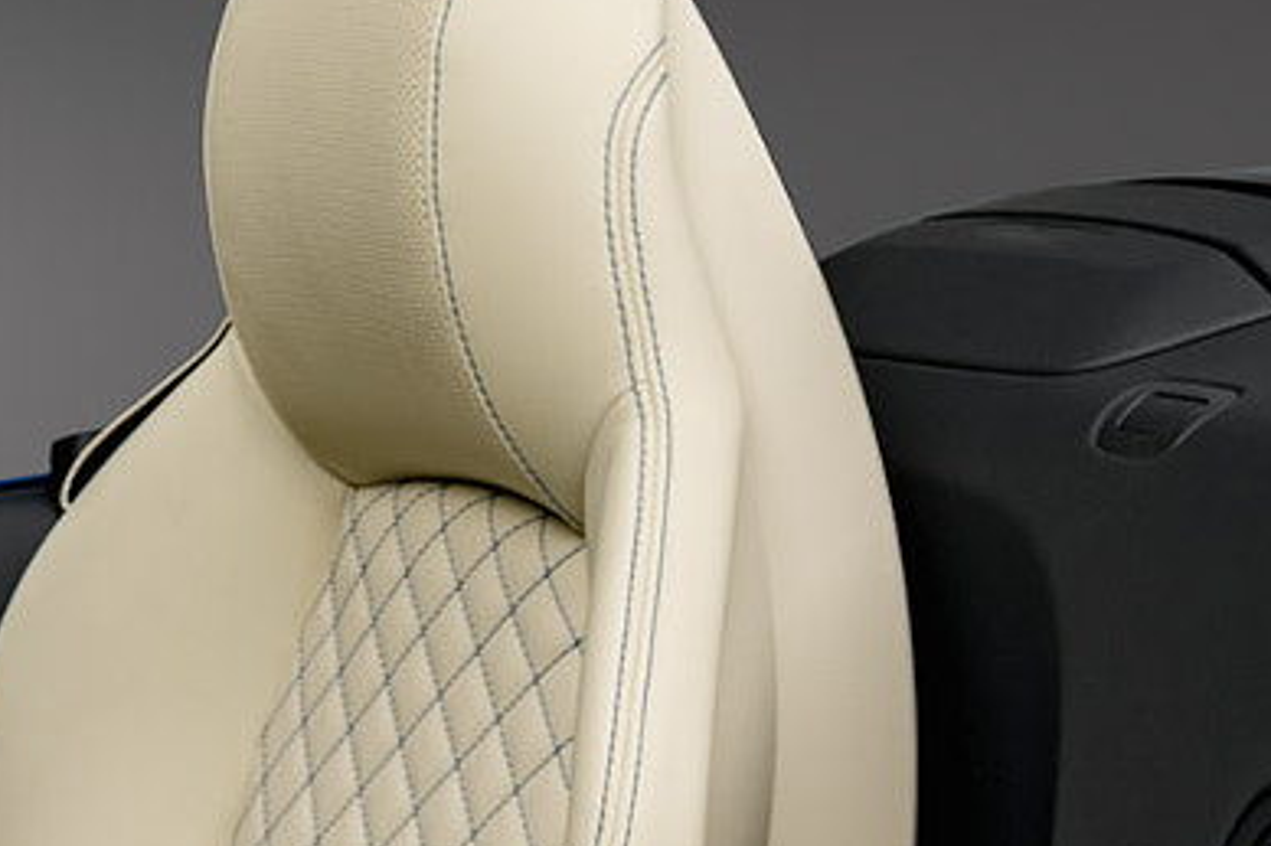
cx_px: 657
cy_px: 1196
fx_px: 5082
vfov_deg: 9.3
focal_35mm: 144
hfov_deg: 14.3
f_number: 8
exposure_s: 1/1.25
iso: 100
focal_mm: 35
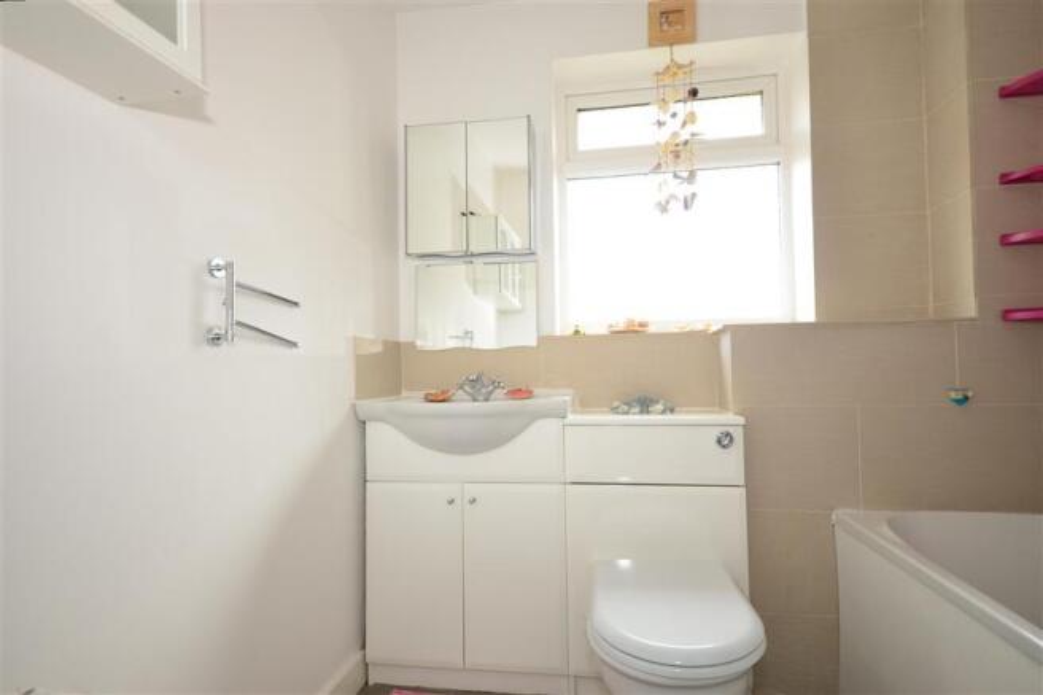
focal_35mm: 18
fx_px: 521
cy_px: 348
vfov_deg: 67.4
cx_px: 522
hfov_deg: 90.0
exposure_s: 1/25
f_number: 5
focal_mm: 12
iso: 200
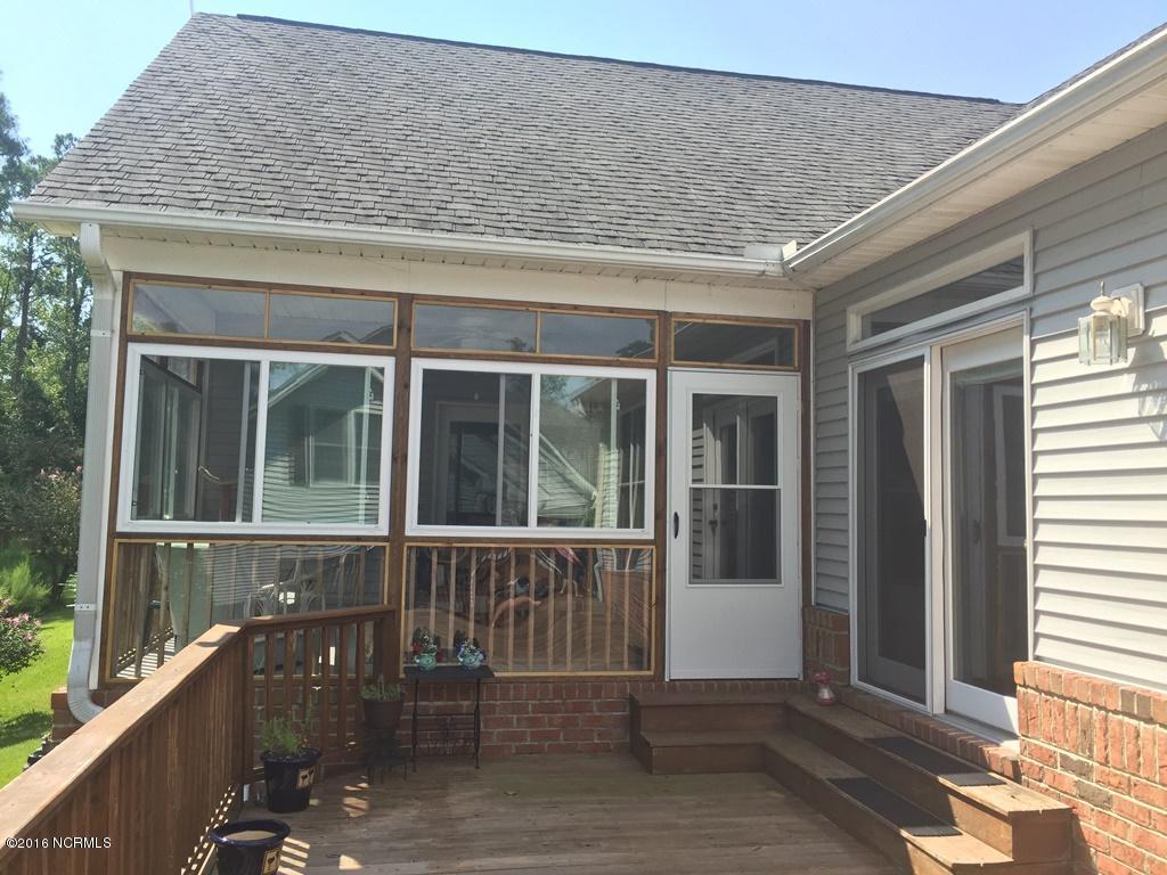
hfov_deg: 61.7
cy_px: 438
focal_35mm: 29
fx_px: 978
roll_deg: -1.5
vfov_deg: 48.2
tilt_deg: +4.2
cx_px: 584
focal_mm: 4.15
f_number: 2.2
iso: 32
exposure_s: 1/807
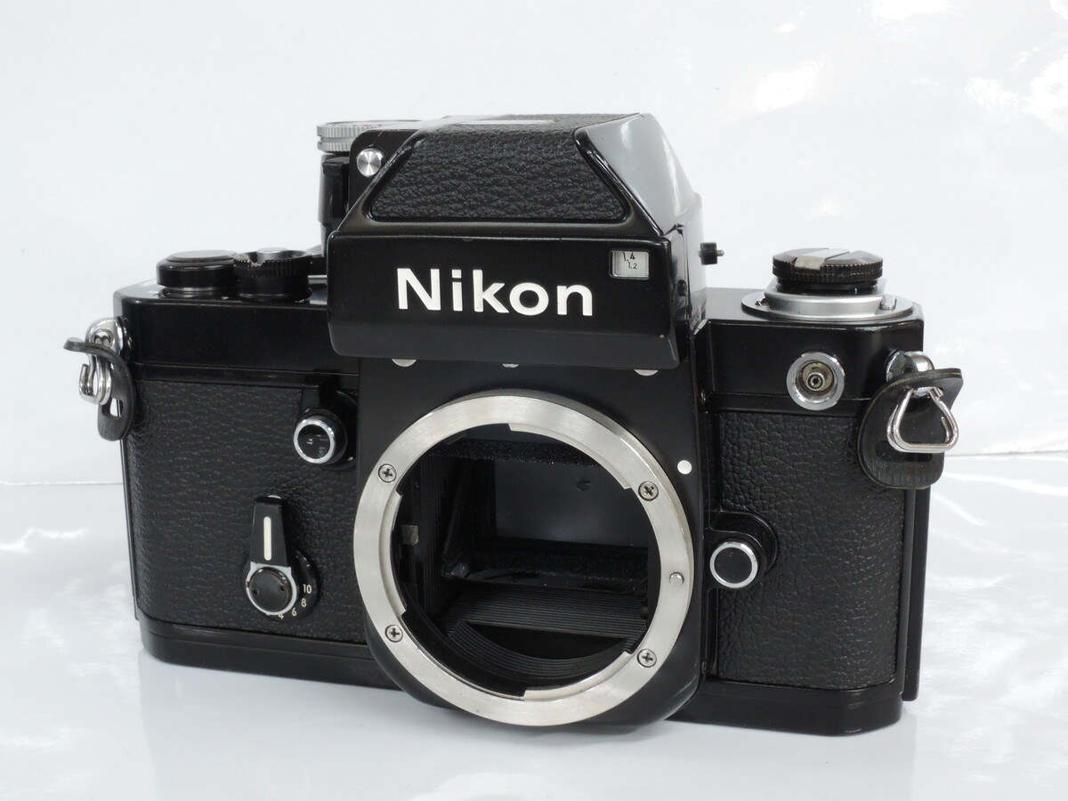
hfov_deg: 38.2
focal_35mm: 50
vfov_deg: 29.1
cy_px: 400
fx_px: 1543
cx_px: 534
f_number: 8
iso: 800
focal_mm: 10.7
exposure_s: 1/15
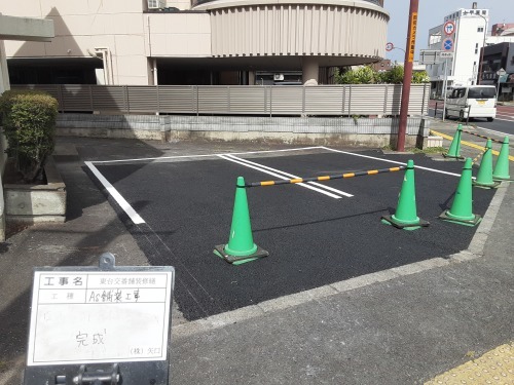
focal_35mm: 27
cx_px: 257
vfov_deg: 51.4
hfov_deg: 65.3
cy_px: 192
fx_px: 401
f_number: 1.9
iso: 40
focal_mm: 2.91
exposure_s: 1/2392
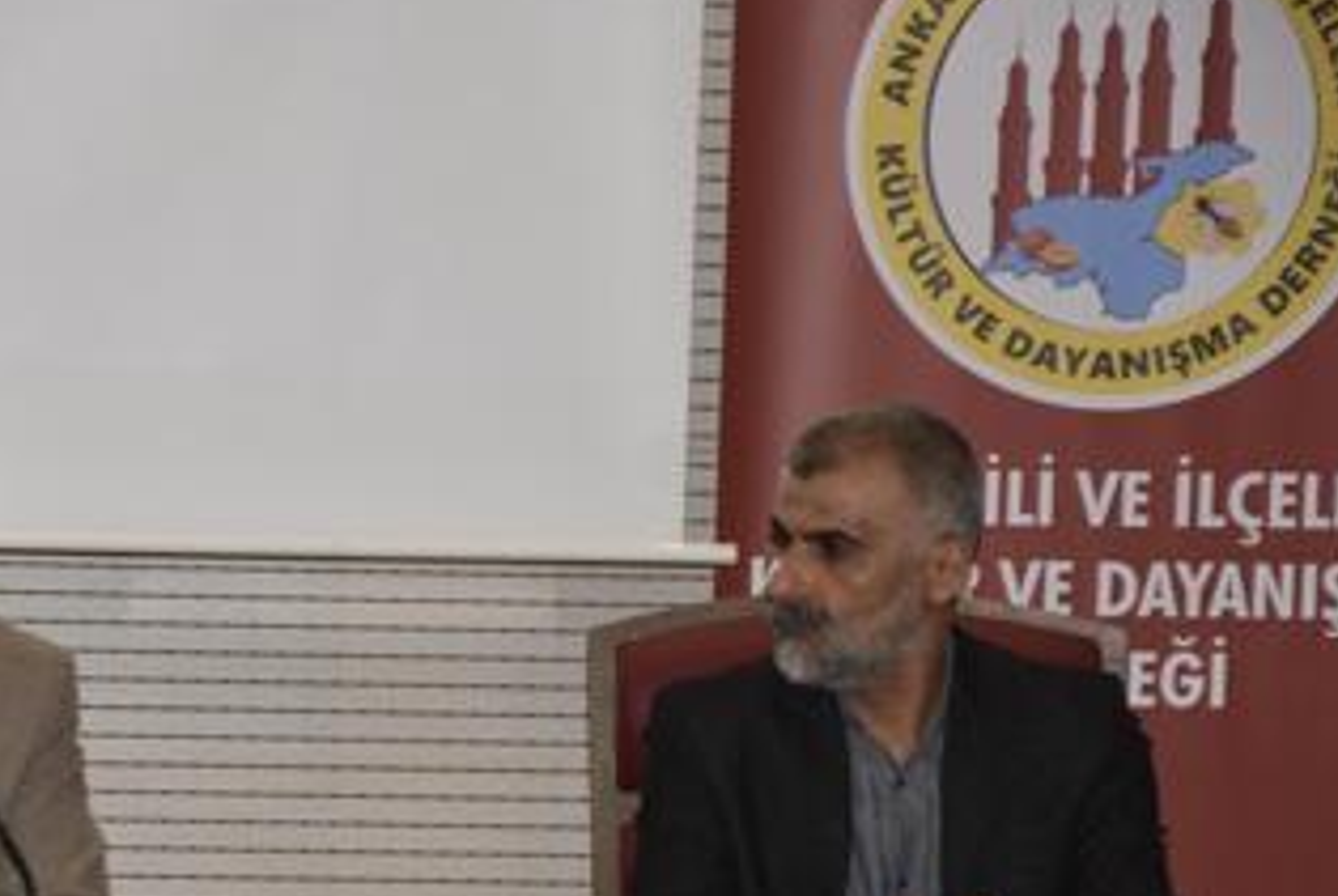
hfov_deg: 7.8
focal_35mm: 262
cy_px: 713
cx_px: 355
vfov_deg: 5.3
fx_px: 9745
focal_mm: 105
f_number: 5.6
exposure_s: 1/60
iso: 640
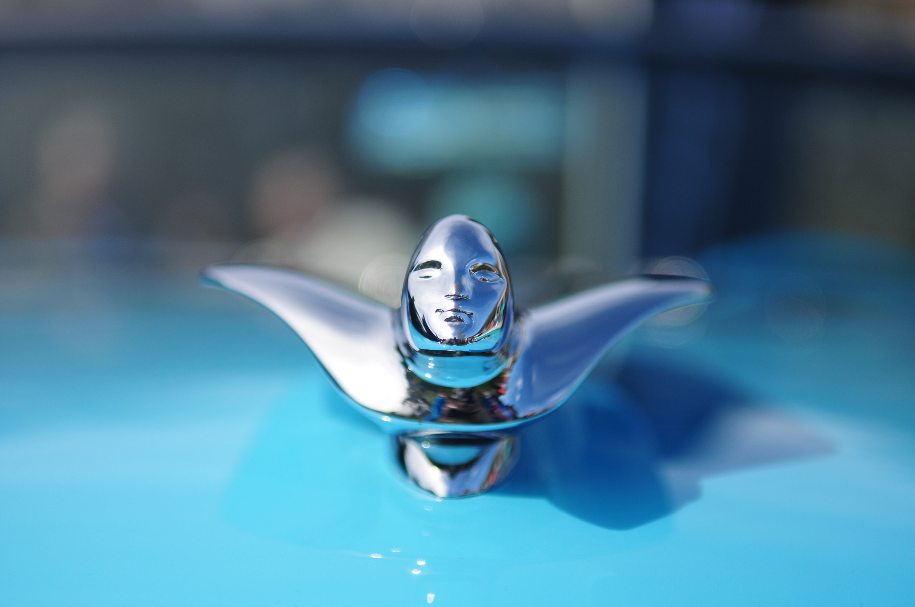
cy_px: 304
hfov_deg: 24.6
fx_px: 2094
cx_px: 458
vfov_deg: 16.5
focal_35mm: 82
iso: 200
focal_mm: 55
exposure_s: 1/3200
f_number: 2.8
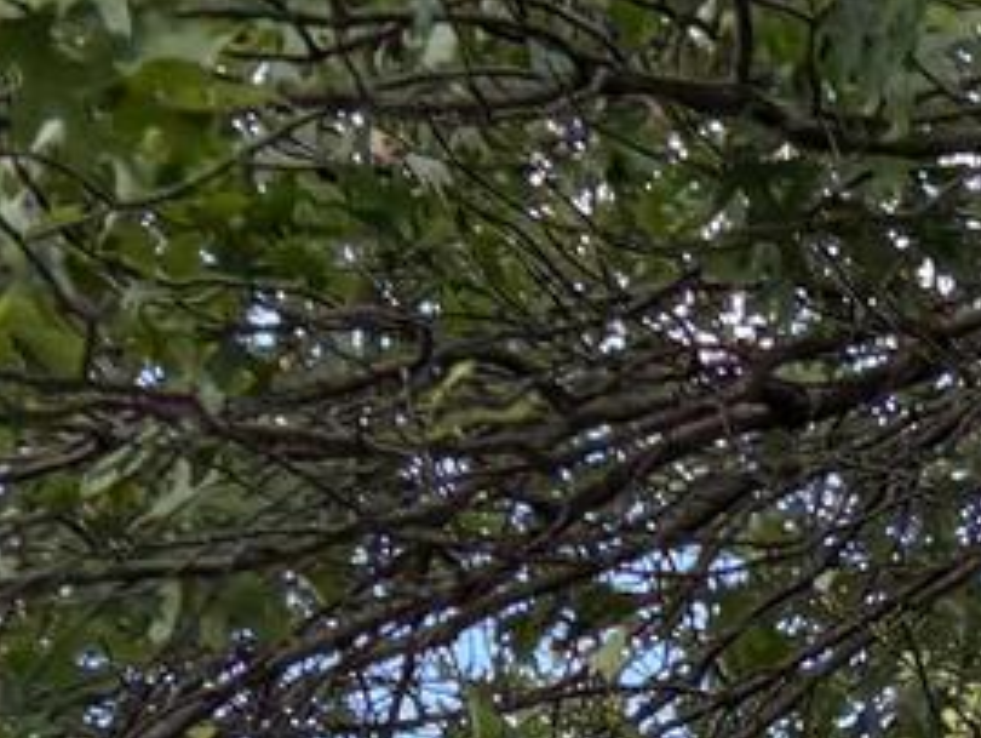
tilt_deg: +9.9
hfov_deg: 8.9
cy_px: 2374
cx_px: 2467
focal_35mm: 197
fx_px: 5588
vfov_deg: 6.7
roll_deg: -1.3
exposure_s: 1/756
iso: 64
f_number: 1.6
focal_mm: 5.96
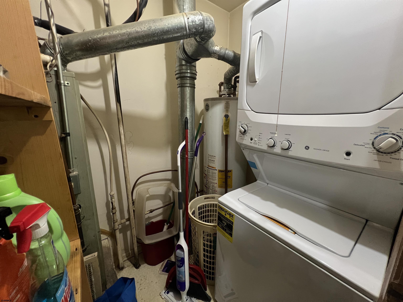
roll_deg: +0.3
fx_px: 151
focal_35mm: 13
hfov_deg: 106.2
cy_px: 151
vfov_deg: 89.9
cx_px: 202
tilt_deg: -13.0
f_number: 1.8
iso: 400
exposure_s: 1/60
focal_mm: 1.57
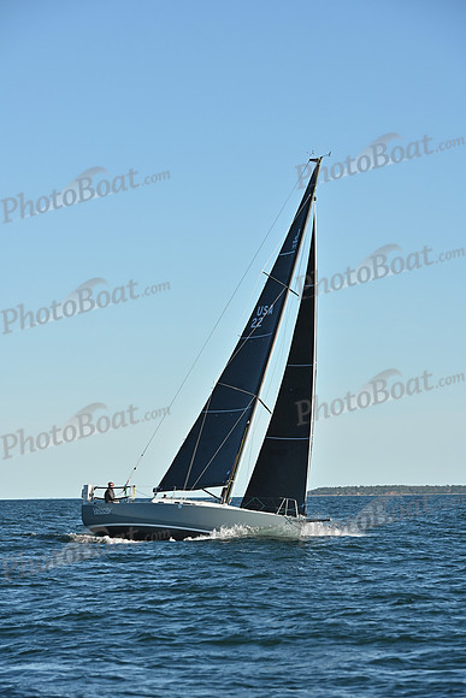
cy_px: 349
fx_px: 2717
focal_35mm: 140
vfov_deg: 14.7
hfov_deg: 9.8
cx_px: 233
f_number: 8
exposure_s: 1/1250
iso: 320
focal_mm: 140
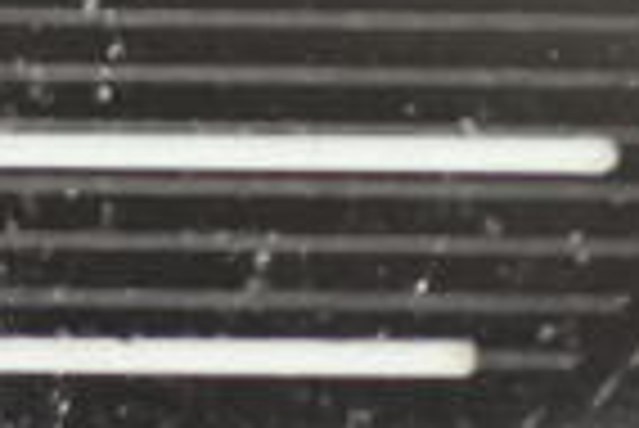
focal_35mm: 331
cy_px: -387
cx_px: 54
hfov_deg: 6.2
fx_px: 5881
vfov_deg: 4.1
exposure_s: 1/125
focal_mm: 18.5
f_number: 2
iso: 1250
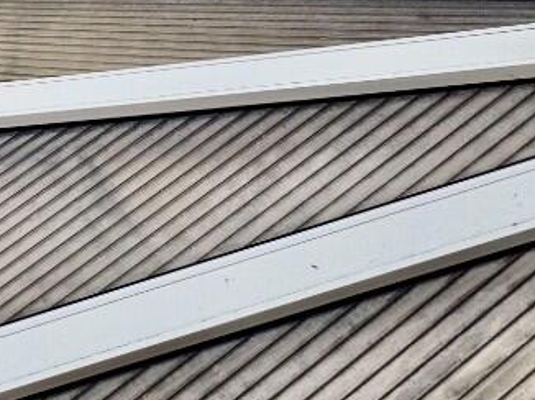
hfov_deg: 35.1
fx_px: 680
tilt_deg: -34.0
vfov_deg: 26.4
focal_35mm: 44
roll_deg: -2.5
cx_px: -90
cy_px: -154
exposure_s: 1/99
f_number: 2.2
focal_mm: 2.22
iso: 64
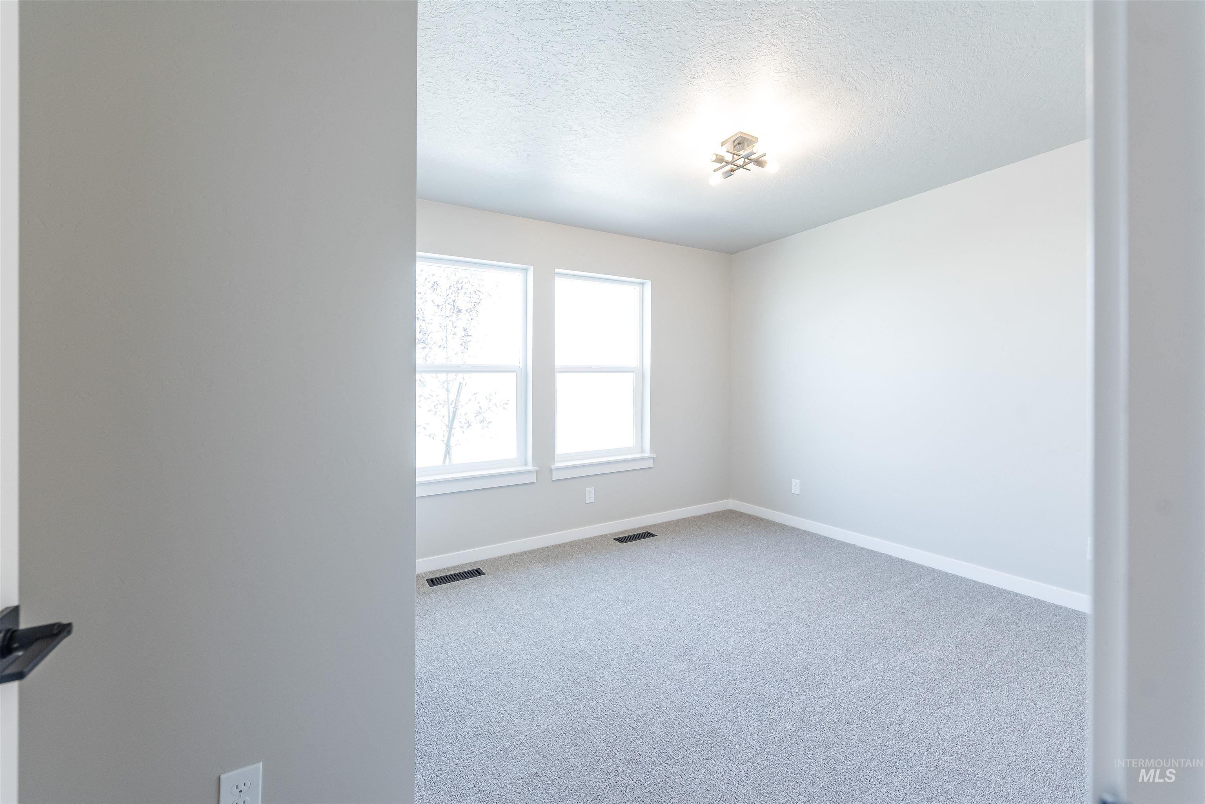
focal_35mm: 14
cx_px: 602
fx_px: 469
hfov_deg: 104.2
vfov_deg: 81.2
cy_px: 402
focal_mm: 14
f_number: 4.5
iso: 800
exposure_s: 1/100
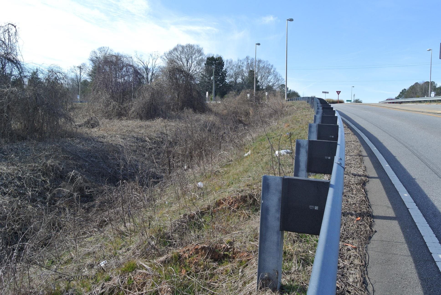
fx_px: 429
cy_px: 148
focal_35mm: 35
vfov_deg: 38.0
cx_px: 220
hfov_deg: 54.4
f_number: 5.6
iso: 100
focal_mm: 13
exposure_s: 1/320
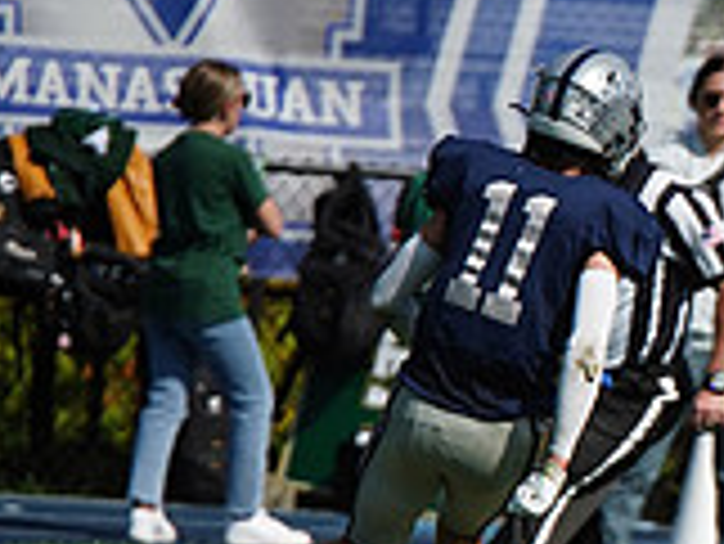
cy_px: 474
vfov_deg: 1.6
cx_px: 1156
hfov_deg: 2.1
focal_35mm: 947
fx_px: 19821
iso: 400
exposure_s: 1/8000
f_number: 2.8
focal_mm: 274
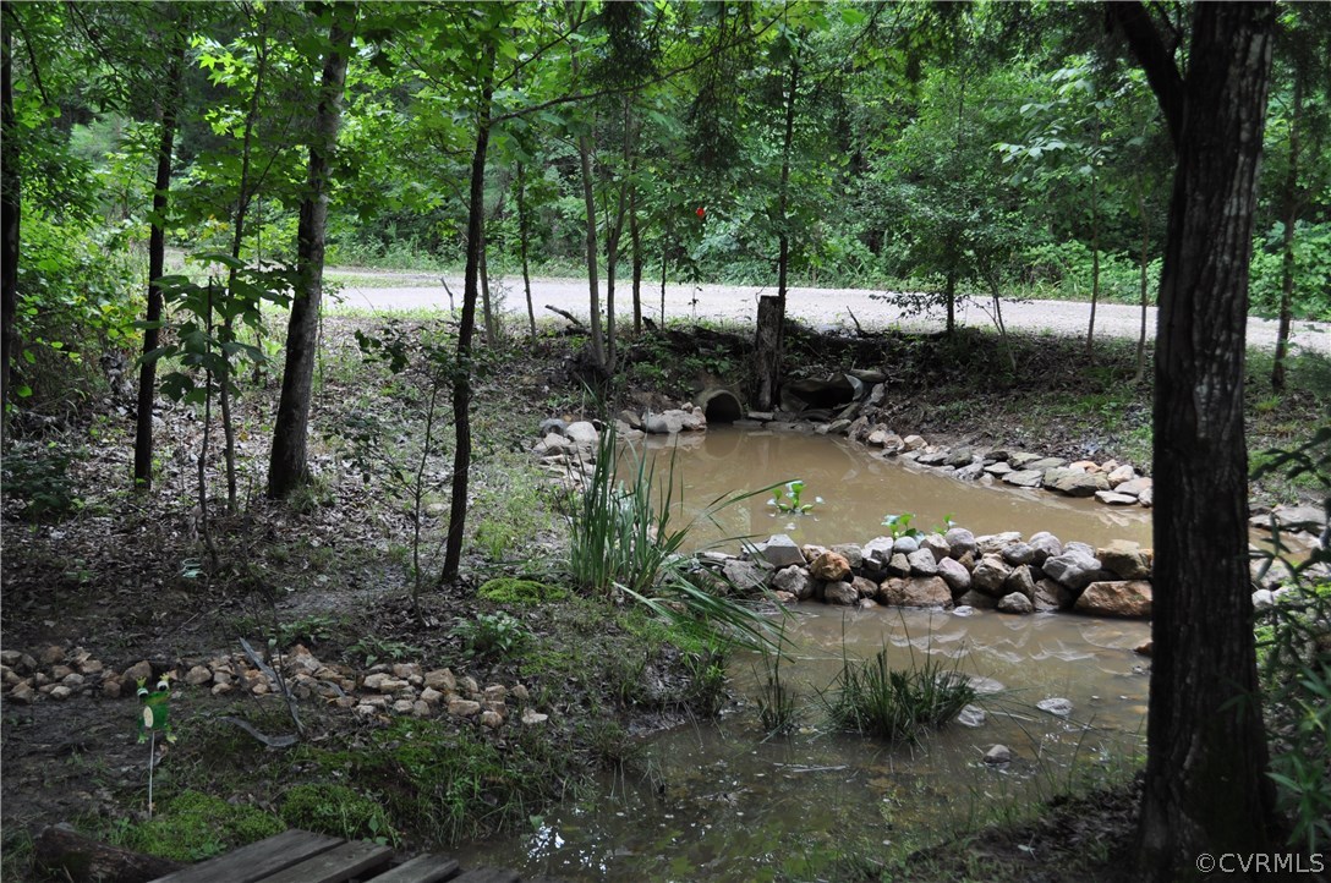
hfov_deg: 43.7
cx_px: 666
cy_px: 442
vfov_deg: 29.8
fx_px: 1661
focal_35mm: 45
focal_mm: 30
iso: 360
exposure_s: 1/125
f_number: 5.6
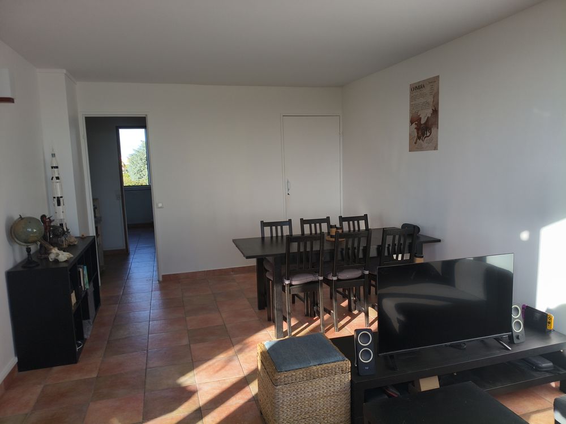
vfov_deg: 53.1
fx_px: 425
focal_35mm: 26
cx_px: 283
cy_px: 212
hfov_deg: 67.3
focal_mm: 4.81
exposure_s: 1/431
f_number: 1.8
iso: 100
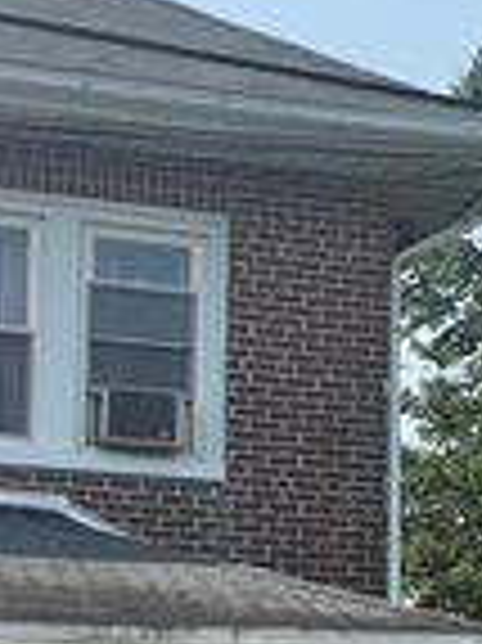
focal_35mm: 112
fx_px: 2082
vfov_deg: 17.0
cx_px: 432
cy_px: 714
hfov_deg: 13.1
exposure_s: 1/3953
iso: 80
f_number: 1.78
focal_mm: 6.76
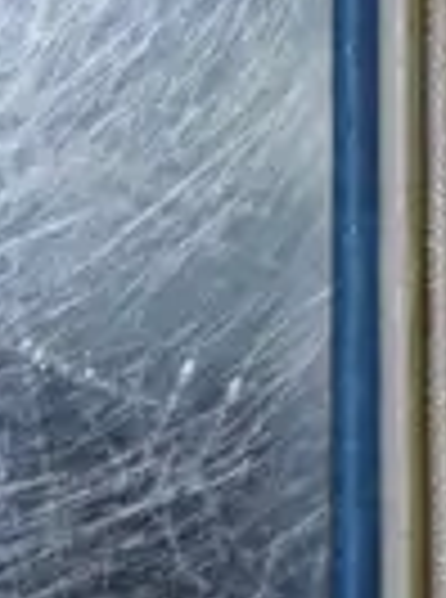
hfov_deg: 3.2
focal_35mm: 448
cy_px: -859
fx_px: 7734
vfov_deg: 4.3
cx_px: 1658
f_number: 5.4
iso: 200
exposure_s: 1/100
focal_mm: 29
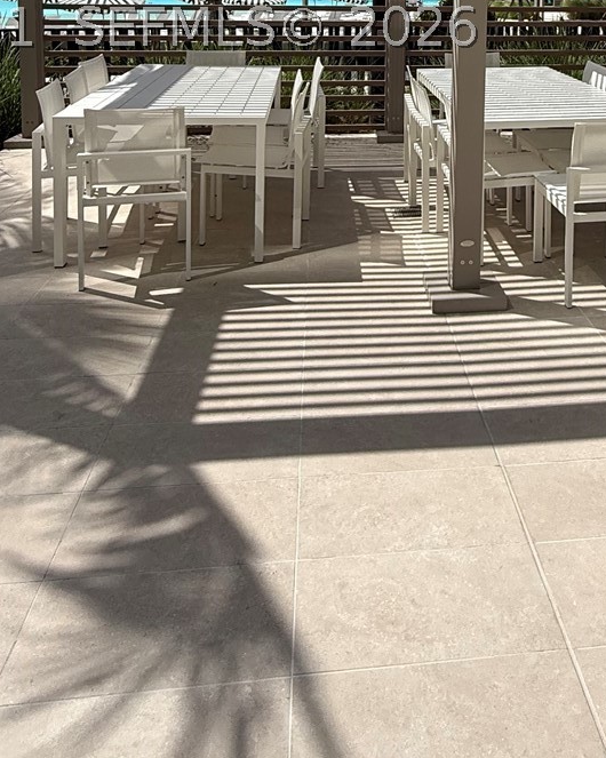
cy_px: 27
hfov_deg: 43.8
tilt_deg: -4.3
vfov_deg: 46.8
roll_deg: -2.2
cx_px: 410
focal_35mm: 33
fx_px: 740
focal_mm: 2.22
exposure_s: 1/2841
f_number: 2.2
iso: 50
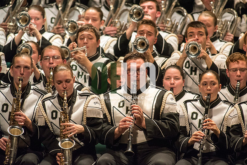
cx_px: 124
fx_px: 4117
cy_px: 82
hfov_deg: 3.4
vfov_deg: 2.3
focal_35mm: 600
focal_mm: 600
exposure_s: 1/320
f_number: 5.6
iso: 4000
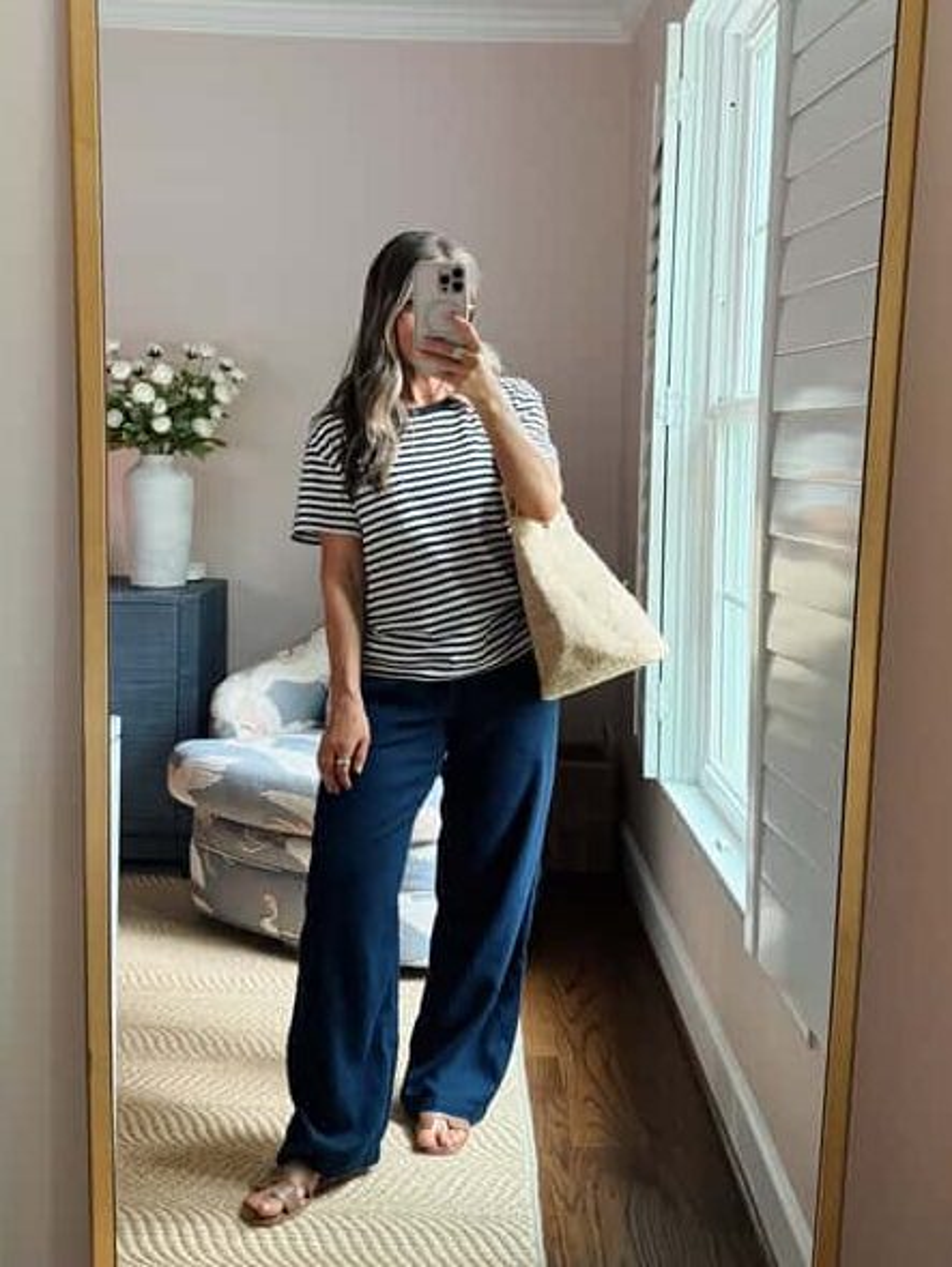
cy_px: 634
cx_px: 476
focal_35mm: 24
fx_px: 879
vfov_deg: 71.6
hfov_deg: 56.9
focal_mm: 6.8
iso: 500
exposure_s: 1/60
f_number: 1.8
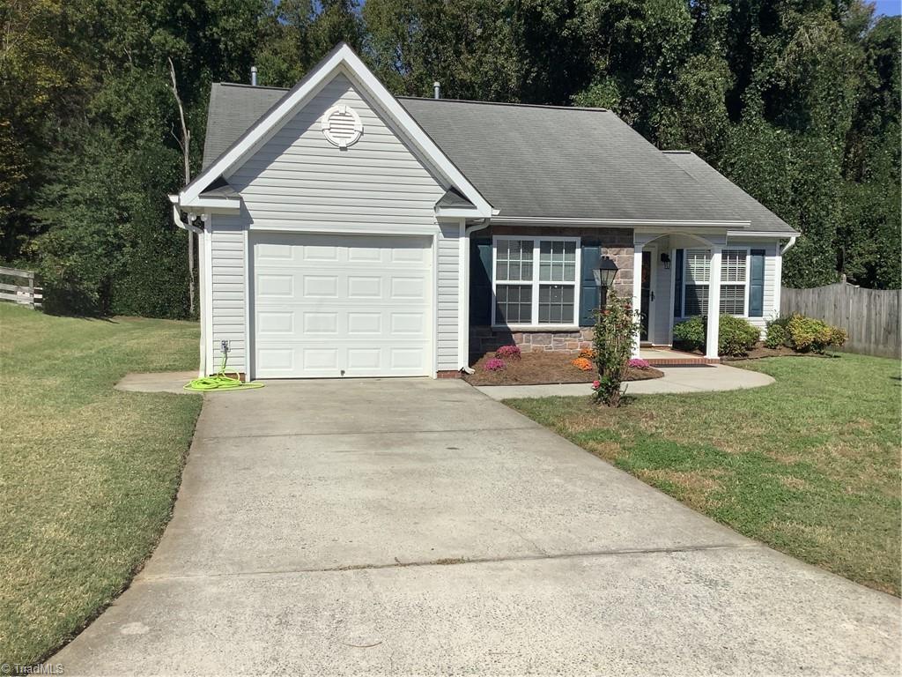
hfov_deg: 58.4
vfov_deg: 45.4
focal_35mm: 31
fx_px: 808
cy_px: 338
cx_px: 451
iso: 25
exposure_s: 1/2717
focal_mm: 3.3
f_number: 2.4
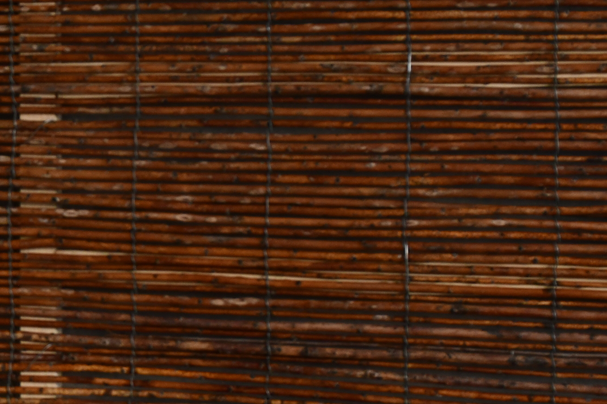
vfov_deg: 15.2
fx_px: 1517
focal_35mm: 90
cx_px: -138
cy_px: 176
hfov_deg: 21.0
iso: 640
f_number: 5.6
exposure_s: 1/125
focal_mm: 24
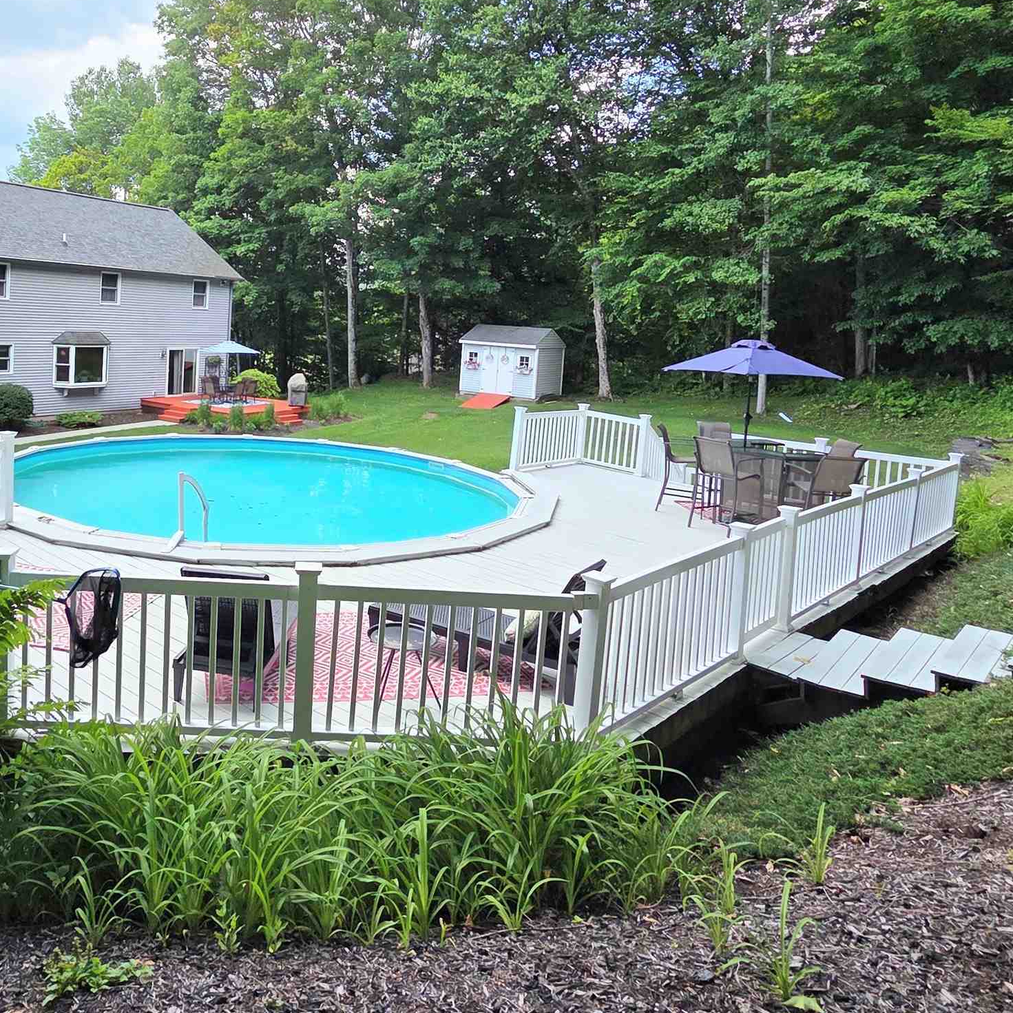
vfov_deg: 64.0
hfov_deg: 63.0
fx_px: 795
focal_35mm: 24
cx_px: 319
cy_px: 375
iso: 50
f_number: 2.2
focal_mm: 2.2
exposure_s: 1/836
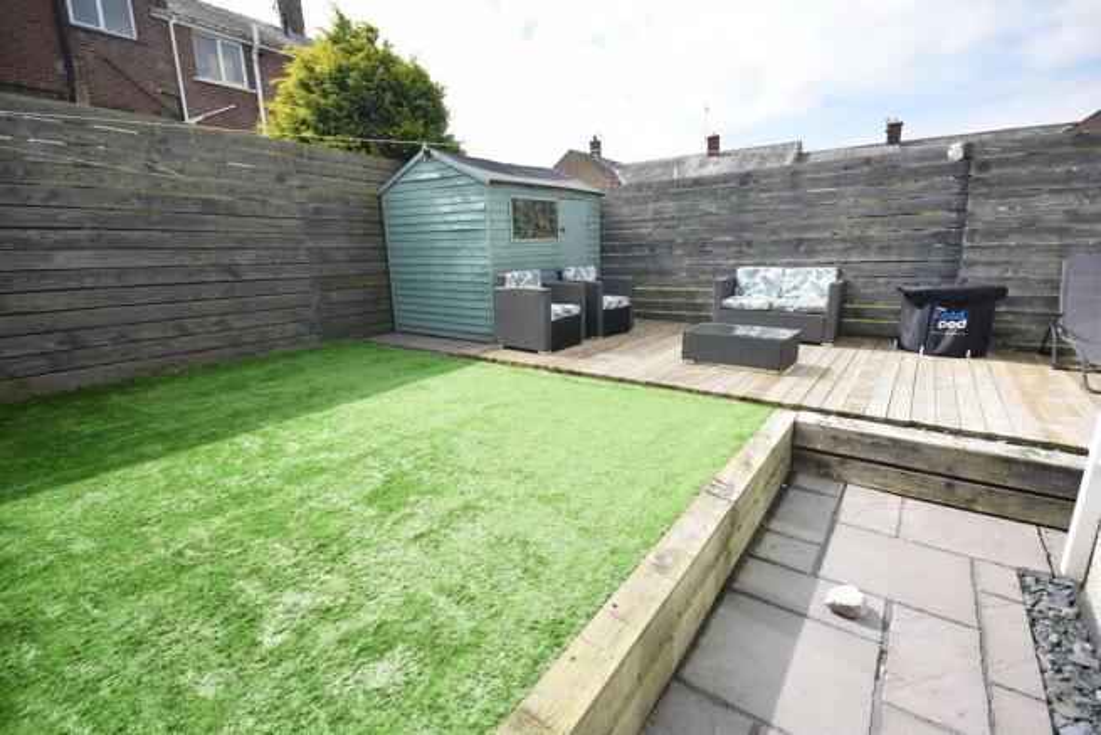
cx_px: 550
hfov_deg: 95.0
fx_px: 505
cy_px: 368
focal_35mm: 16
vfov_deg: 72.1
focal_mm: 11
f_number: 9
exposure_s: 1/320
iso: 200
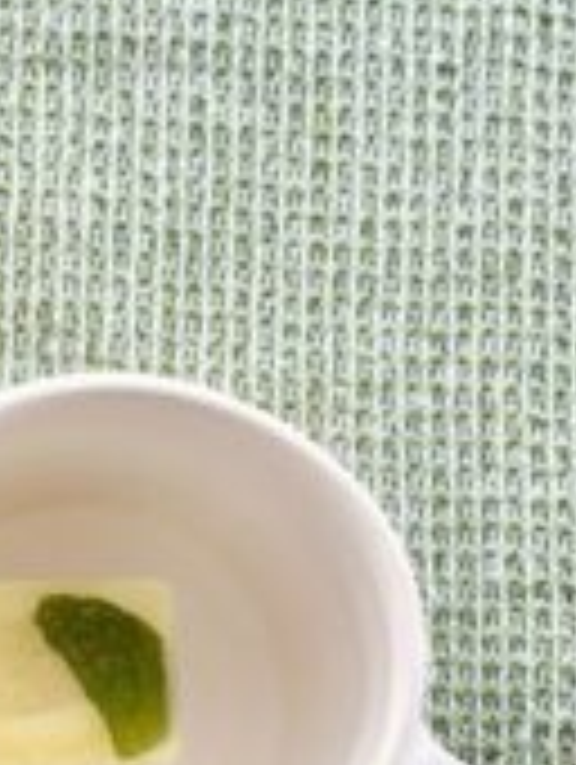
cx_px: -79
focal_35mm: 141
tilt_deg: -84.0
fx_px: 3120
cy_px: 778
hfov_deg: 10.4
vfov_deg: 13.8
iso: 160
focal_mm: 6.86
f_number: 1.78
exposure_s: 1/60
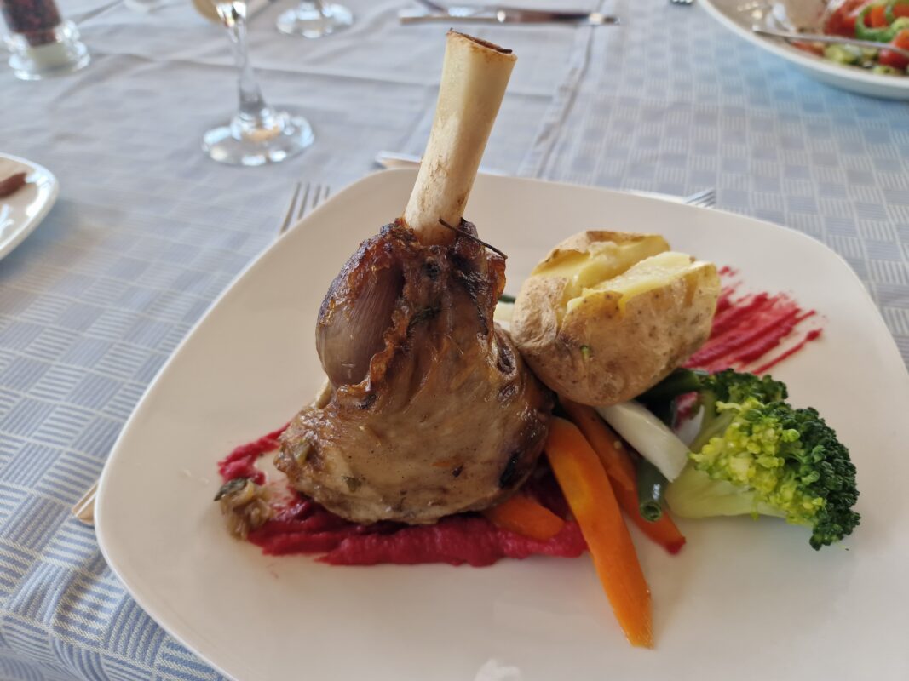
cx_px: 454
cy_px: 340
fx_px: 604
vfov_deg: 58.9
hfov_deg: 73.9
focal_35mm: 23
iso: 50
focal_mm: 6.4
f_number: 1.8
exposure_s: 1/763
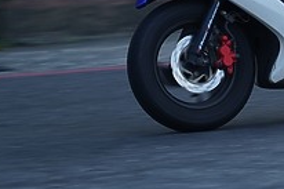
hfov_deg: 2.7
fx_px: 5991
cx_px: 476
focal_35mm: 760
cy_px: -84
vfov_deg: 1.8
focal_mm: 217
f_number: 5.6
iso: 250
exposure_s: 1/250
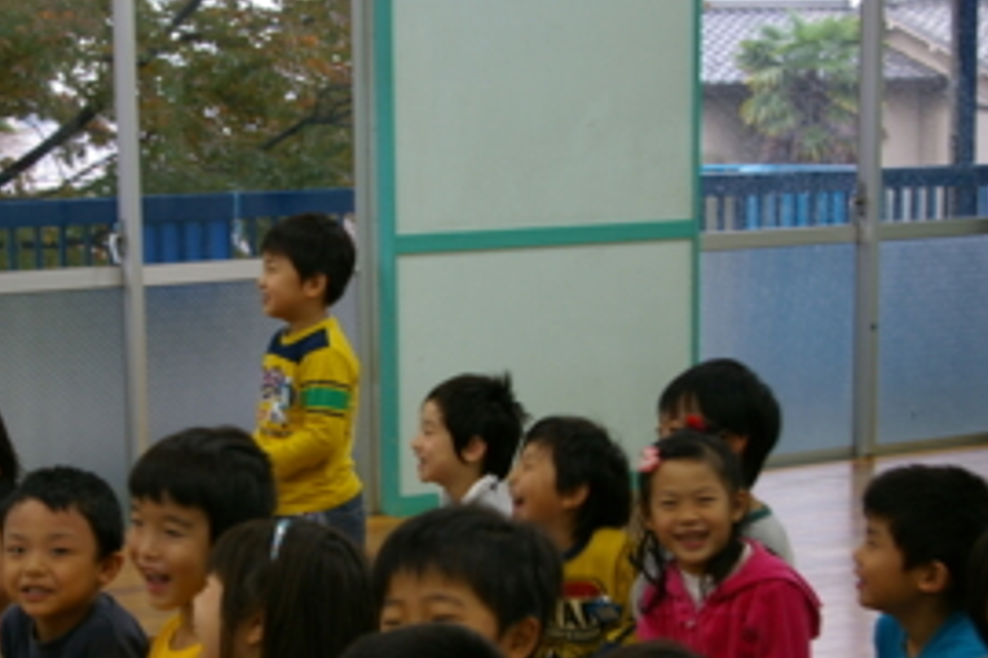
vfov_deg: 17.5
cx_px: 271
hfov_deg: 25.8
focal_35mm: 78
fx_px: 2133
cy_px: 419
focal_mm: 35
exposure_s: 1/30
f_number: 4.5
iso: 400
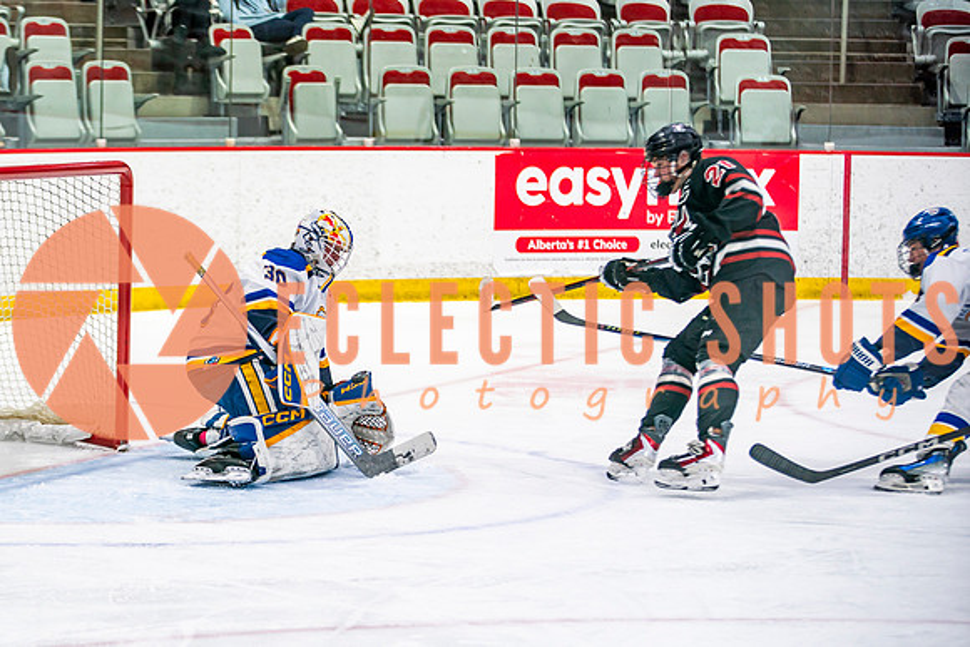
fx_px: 4131
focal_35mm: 153
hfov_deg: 13.4
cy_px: 369
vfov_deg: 9.0
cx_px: 326
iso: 400
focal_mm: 115
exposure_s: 1/640
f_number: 2.8
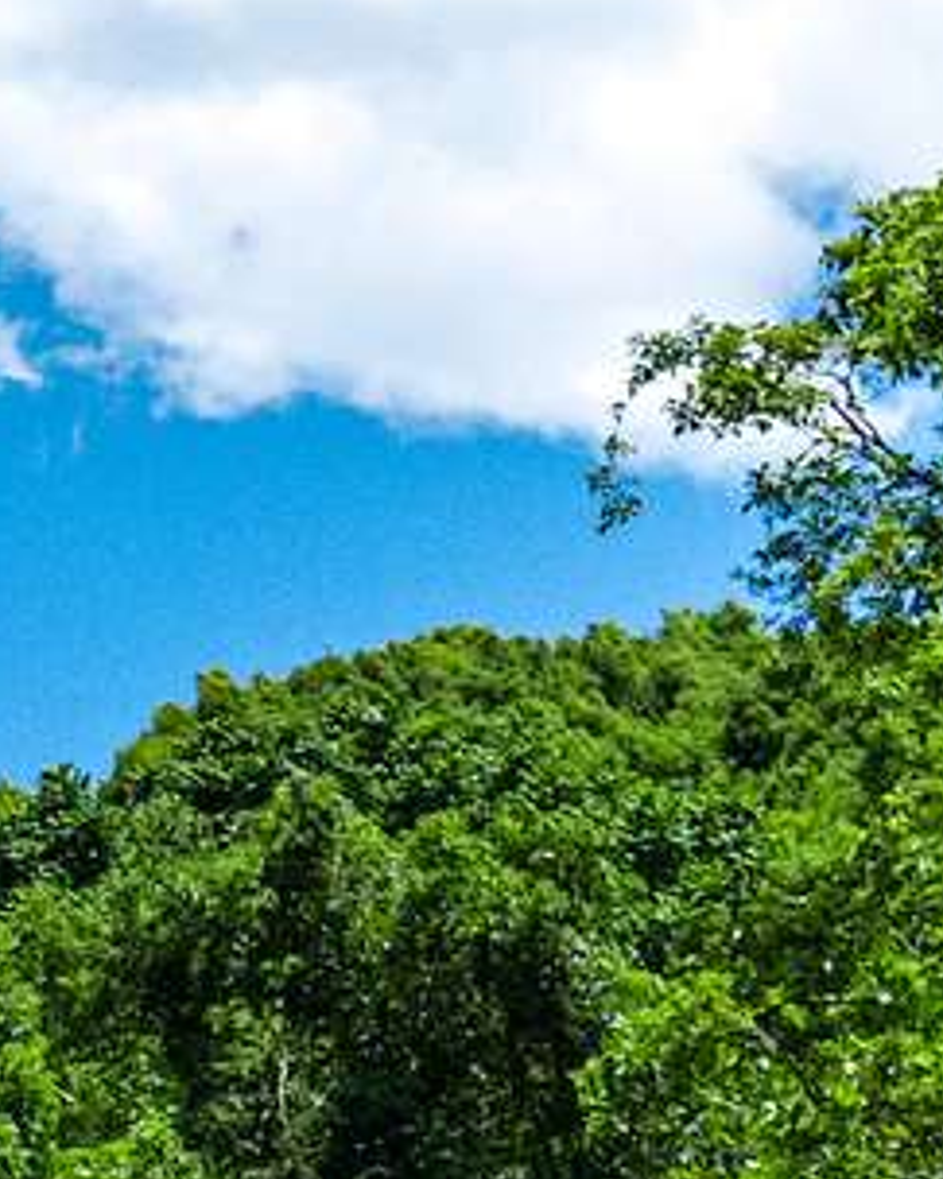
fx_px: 10541
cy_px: 1943
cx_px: -2658
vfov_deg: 6.3
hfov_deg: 4.7
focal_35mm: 302
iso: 2500
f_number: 8
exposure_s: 1/4000
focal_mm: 34
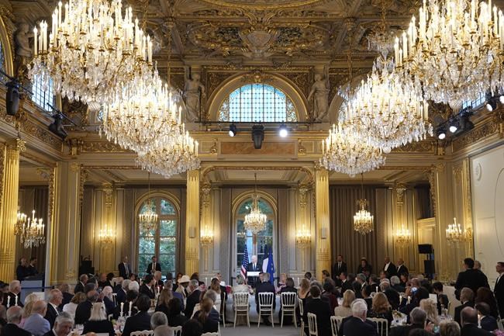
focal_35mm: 46
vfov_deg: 29.2
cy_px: 168
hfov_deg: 42.8
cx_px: 252
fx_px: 644
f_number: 3.5
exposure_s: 1/400
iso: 2000
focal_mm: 46
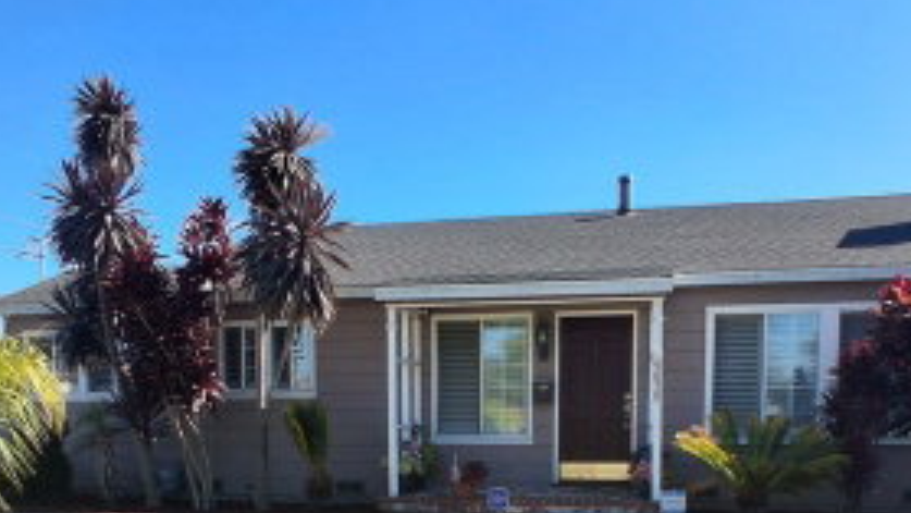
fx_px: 821
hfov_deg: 58.0
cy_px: 471
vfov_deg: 32.7
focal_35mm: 34
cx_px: 444
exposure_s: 1/951
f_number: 2.2
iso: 50
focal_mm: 1.4
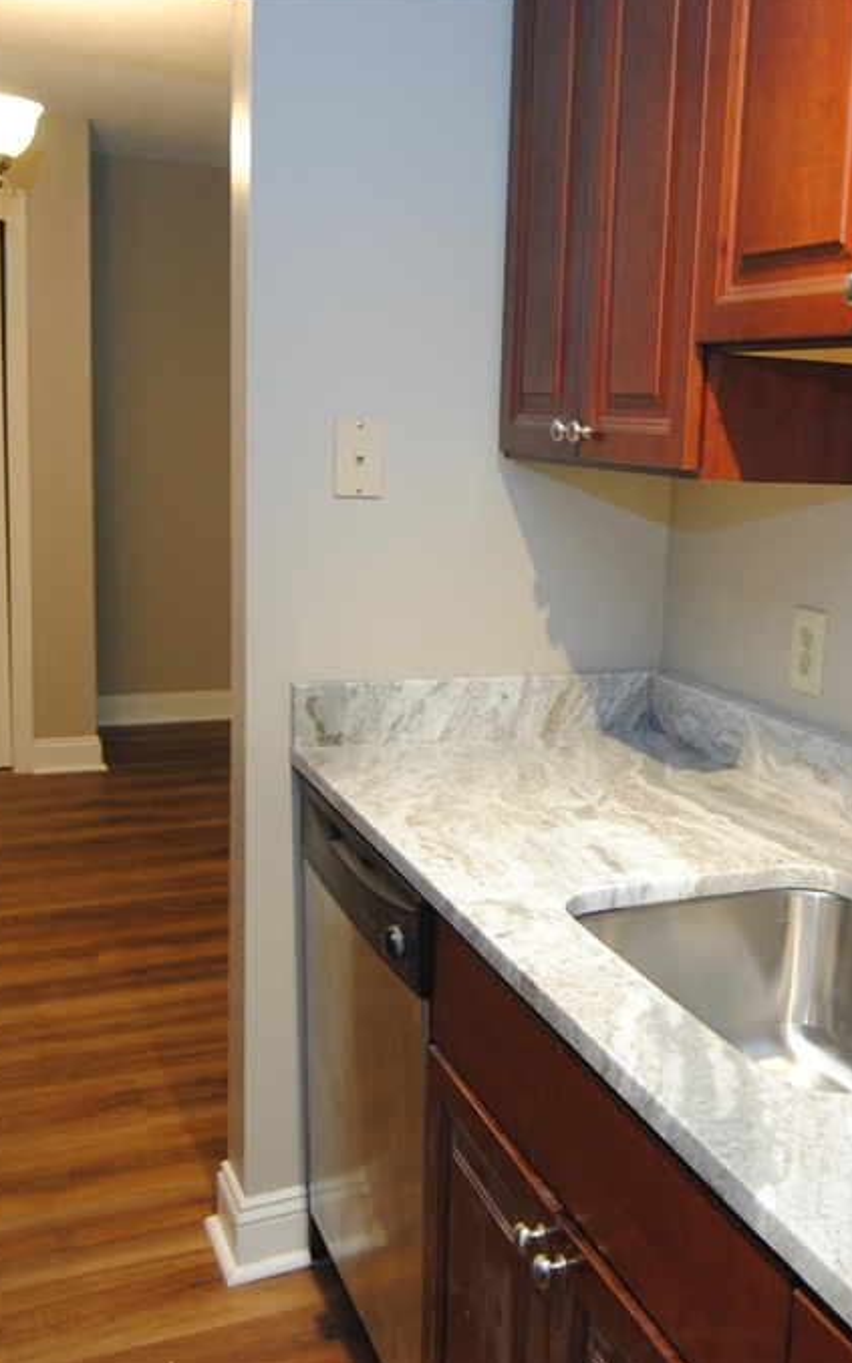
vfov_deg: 55.6
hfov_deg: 35.9
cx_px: 614
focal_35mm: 35
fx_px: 1292
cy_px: 682
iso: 320
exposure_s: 1/30
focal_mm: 15
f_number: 2.8
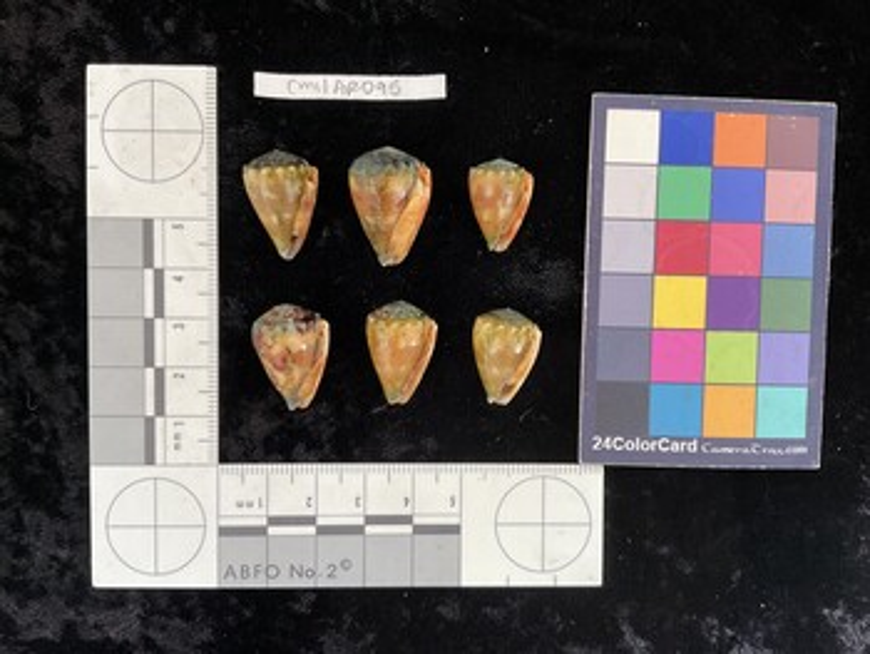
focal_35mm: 29
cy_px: 327
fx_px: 729
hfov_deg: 61.6
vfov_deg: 48.3
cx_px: 435
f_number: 1.8
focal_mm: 3
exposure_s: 1/60
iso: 80
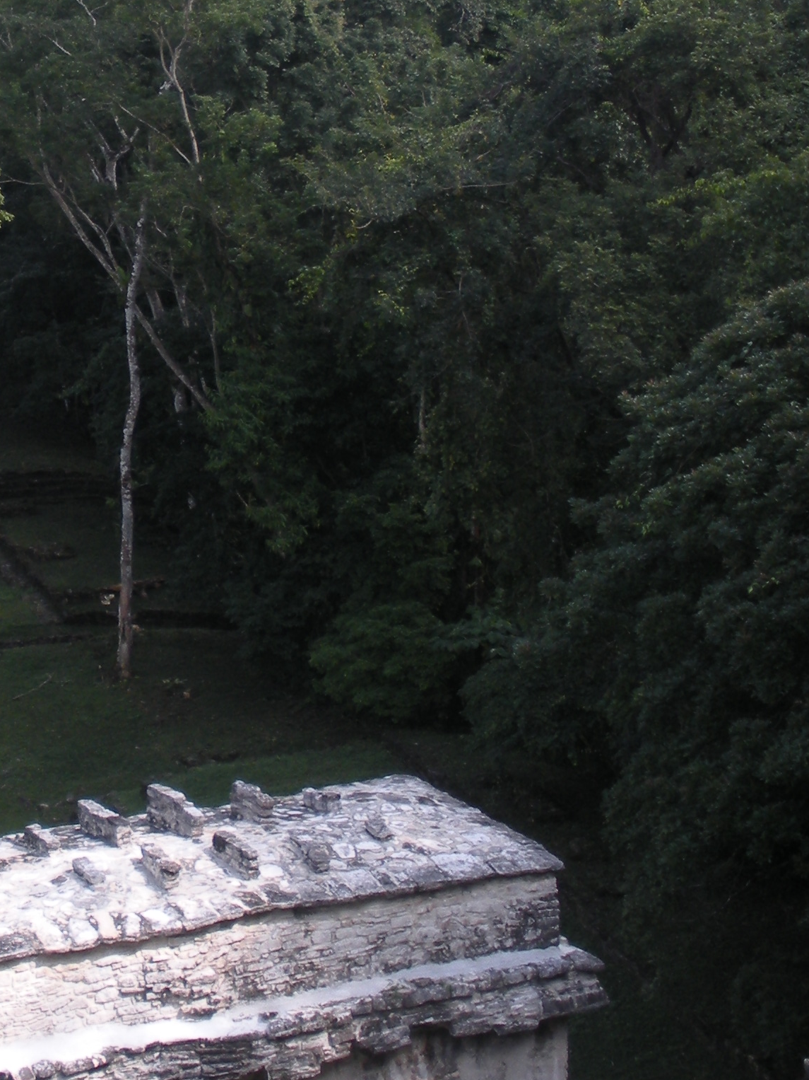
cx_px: 37
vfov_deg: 22.4
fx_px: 2680
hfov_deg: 16.9
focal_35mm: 86
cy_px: 176
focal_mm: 6.3
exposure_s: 1/256
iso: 64
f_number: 3.5
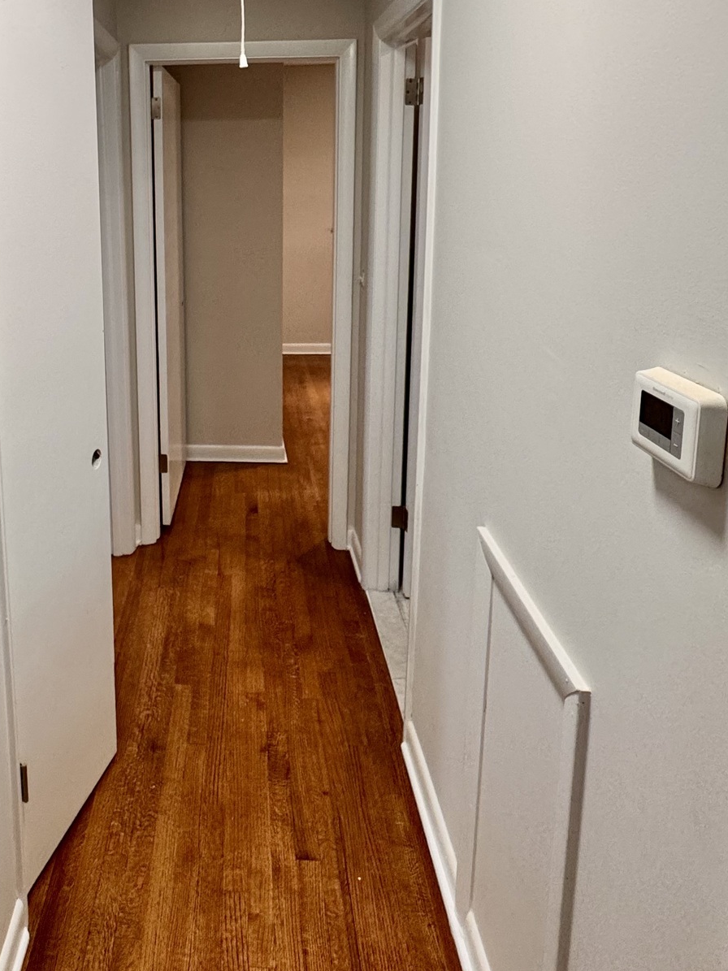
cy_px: 291
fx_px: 757
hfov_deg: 49.3
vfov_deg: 62.9
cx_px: 183
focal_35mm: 27
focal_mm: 2.22
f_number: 2.2
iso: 200
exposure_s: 1/120
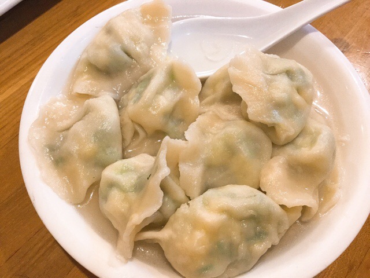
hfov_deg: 58.4
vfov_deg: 45.4
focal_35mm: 31
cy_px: 139
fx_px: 331
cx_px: 185
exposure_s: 1/30
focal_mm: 3.3
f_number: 2.4
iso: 160
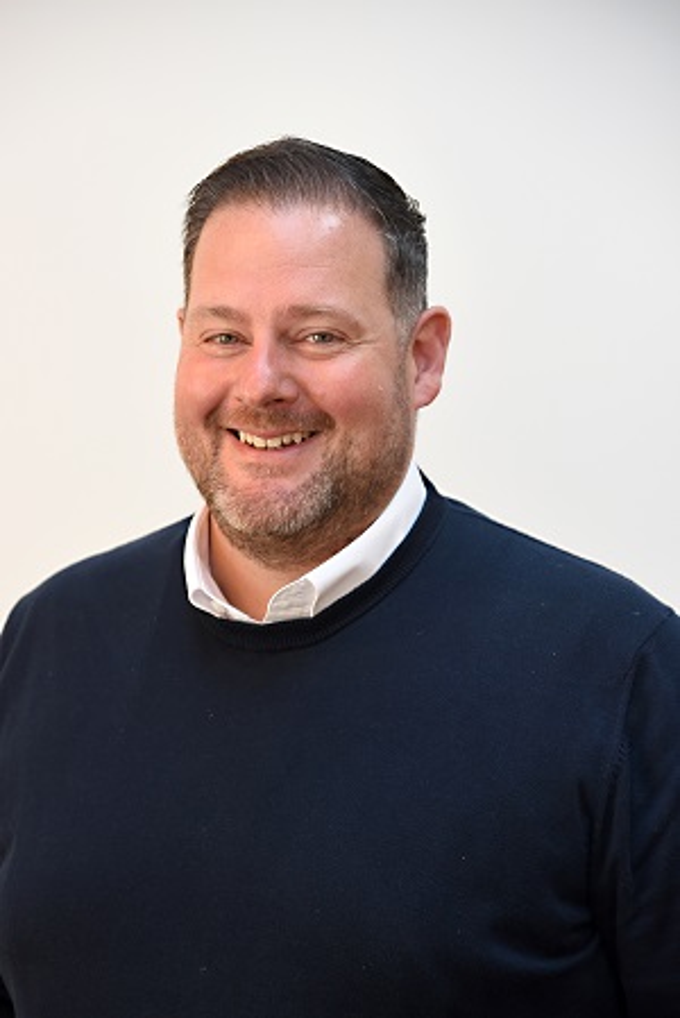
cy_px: 509
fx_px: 2772
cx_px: 340
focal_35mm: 98
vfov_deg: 20.8
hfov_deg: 14.0
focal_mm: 98
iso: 1600
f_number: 4.5
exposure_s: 1/250
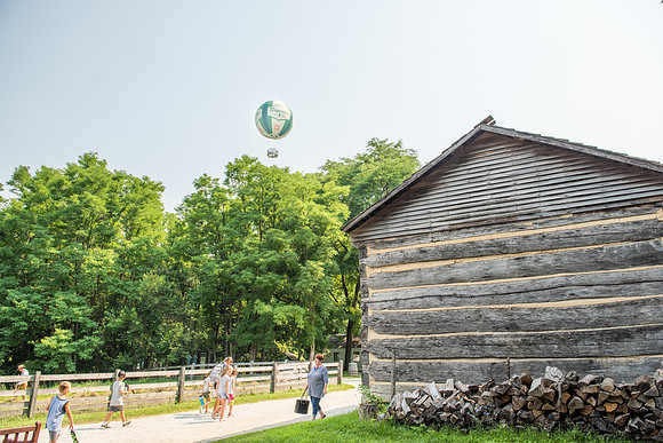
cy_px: 218
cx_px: 344
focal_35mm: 25
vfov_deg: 50.7
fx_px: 467
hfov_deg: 70.7
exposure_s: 1/2500
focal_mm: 24
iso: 320
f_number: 4
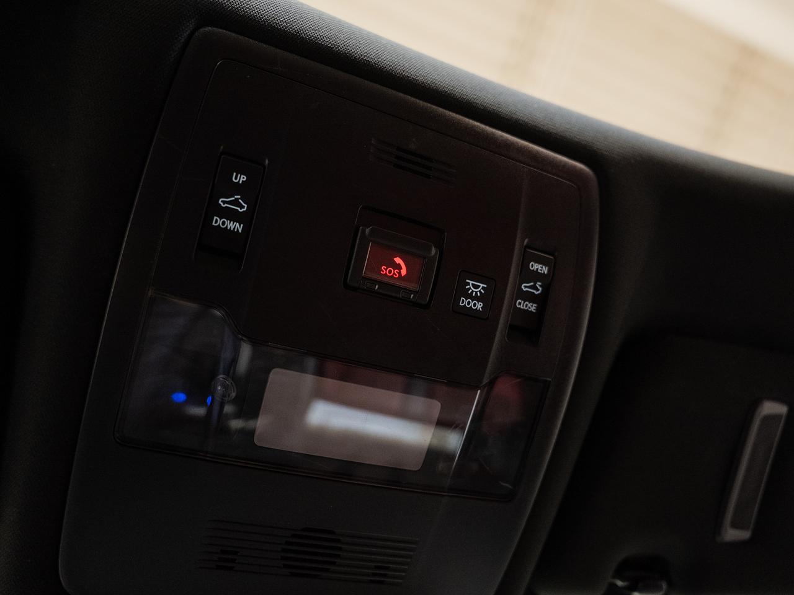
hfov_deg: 67.4
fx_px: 595
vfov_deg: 53.1
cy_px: 298
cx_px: 397
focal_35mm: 26
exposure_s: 1/40
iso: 1000
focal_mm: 24
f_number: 3.2
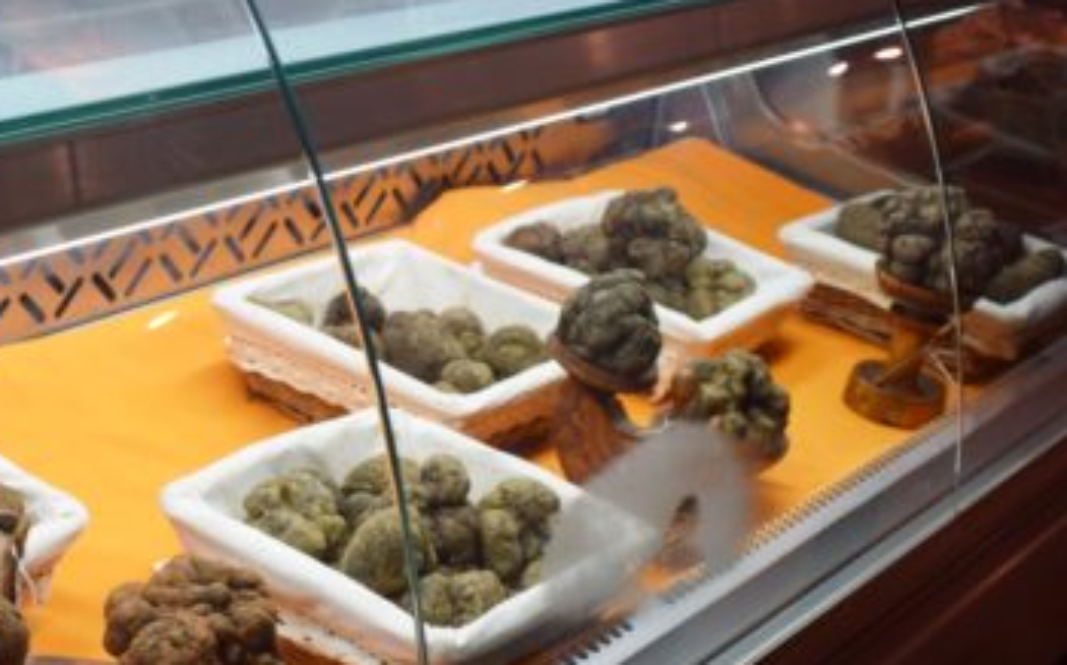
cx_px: 235
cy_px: 458
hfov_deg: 28.8
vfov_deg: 18.5
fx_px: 2034
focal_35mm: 70
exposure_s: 1/100
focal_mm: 23
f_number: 5
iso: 400
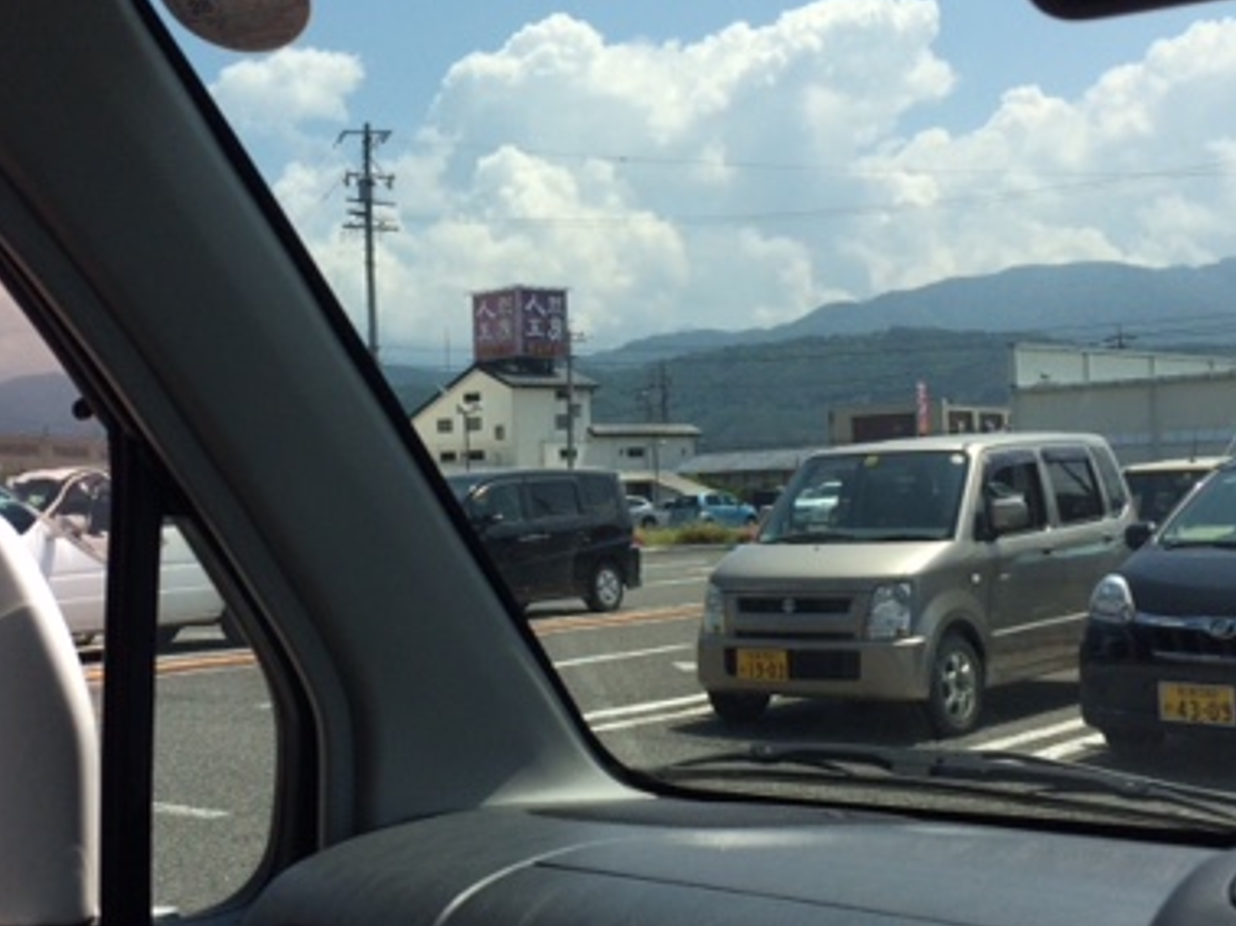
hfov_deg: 38.7
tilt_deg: +4.8
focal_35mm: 49
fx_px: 1749
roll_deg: +2.4
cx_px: 489
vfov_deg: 29.6
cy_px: 365
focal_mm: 4.15
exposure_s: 1/4115
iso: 32
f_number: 2.2
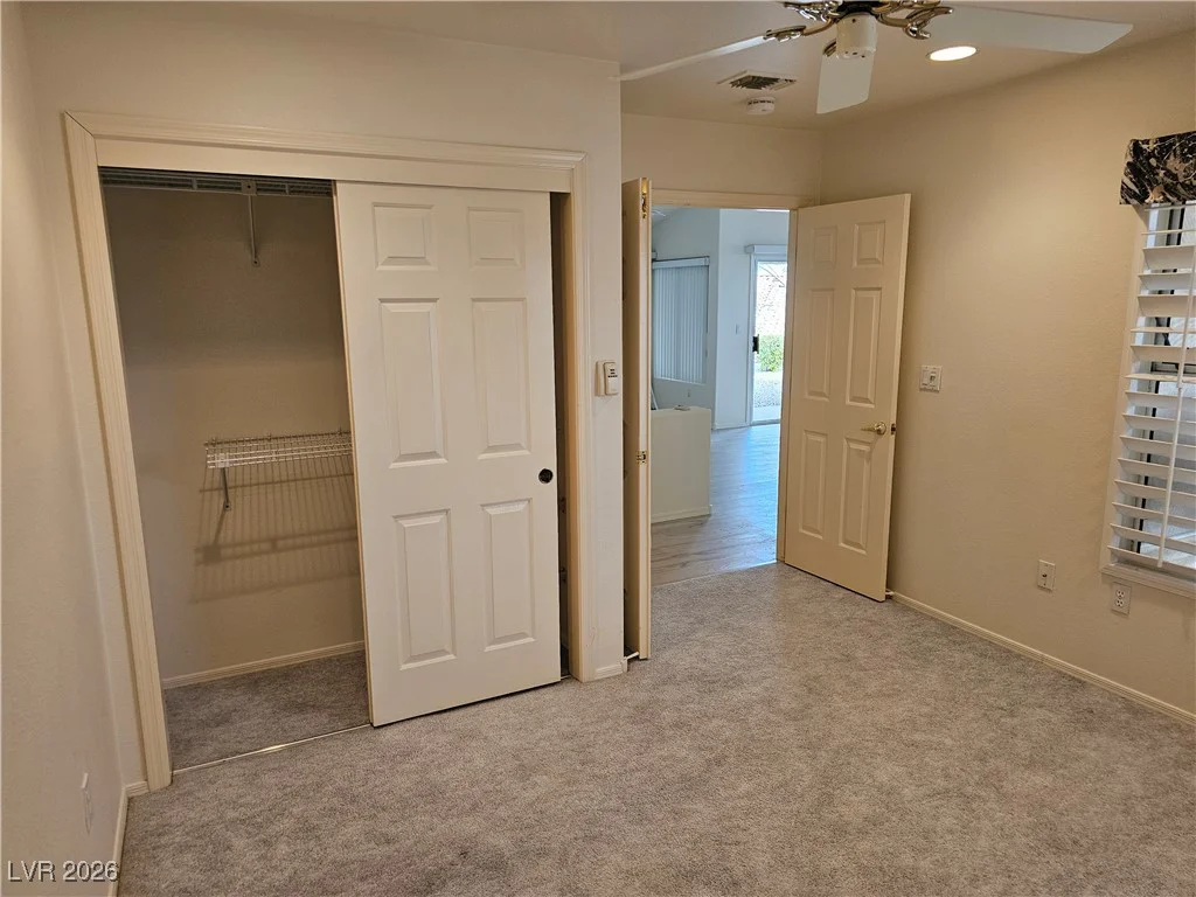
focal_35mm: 23
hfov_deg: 73.9
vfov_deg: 58.9
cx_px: 598
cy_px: 448
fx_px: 795
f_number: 1.7
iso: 250
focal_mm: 6.3
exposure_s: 1/120
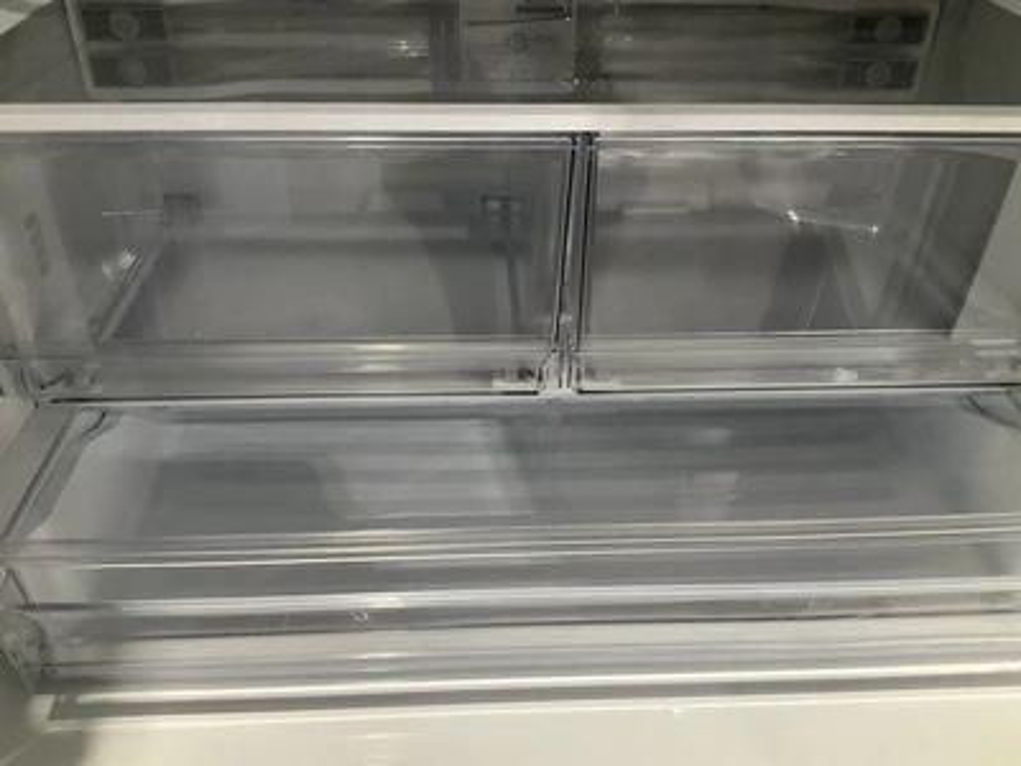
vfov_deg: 48.2
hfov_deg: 61.7
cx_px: 510
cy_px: 383
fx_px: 855
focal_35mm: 29
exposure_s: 1/60
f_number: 1.8
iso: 100
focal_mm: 3
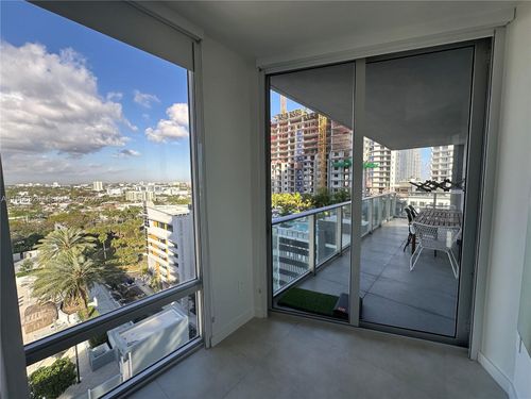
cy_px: 200
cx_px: 266
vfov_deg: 85.7
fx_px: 215
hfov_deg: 102.1
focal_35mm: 14
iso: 40
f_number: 2.2
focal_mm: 2.22
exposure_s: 1/138
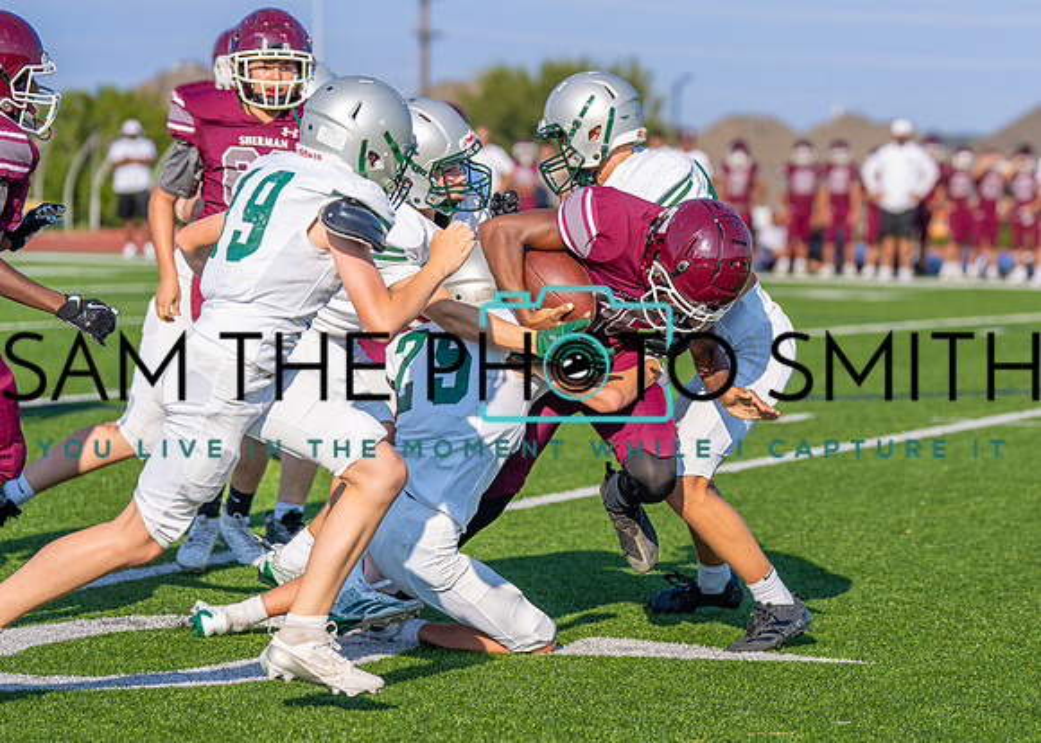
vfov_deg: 9.5
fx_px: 4478
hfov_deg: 13.2
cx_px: 722
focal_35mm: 151
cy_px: 281
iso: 125
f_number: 2.8
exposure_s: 1/2500
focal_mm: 108
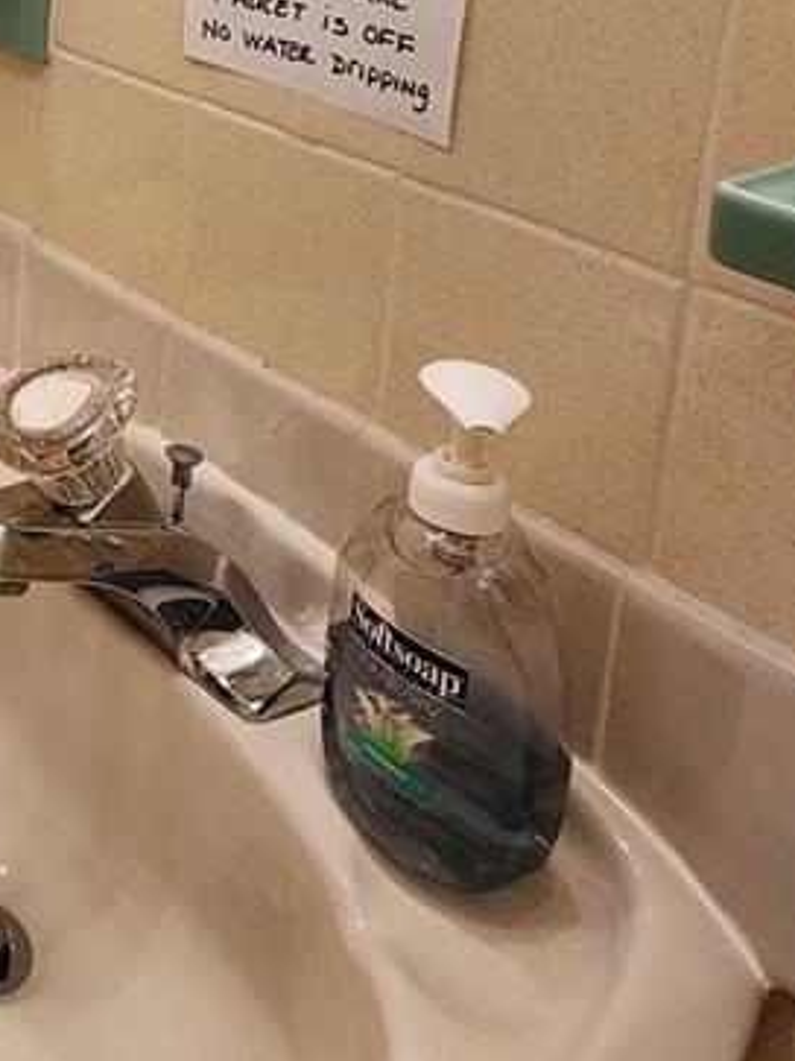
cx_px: -324
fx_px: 1318
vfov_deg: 37.5
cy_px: -76
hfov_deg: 26.5
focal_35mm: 43
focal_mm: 2.2
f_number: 2.2
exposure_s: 1/60
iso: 250
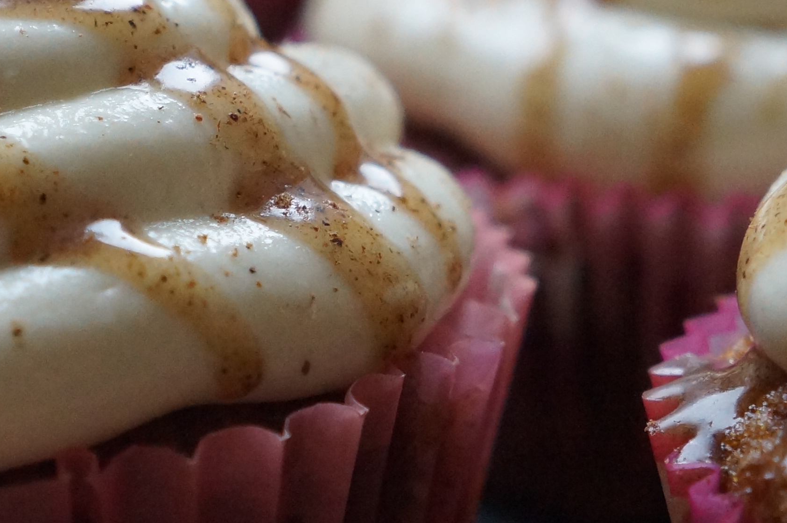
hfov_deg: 15.0
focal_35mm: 135
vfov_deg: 10.1
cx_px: 94
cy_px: 187
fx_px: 2958
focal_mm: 31
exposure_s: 1/160
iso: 2500
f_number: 4
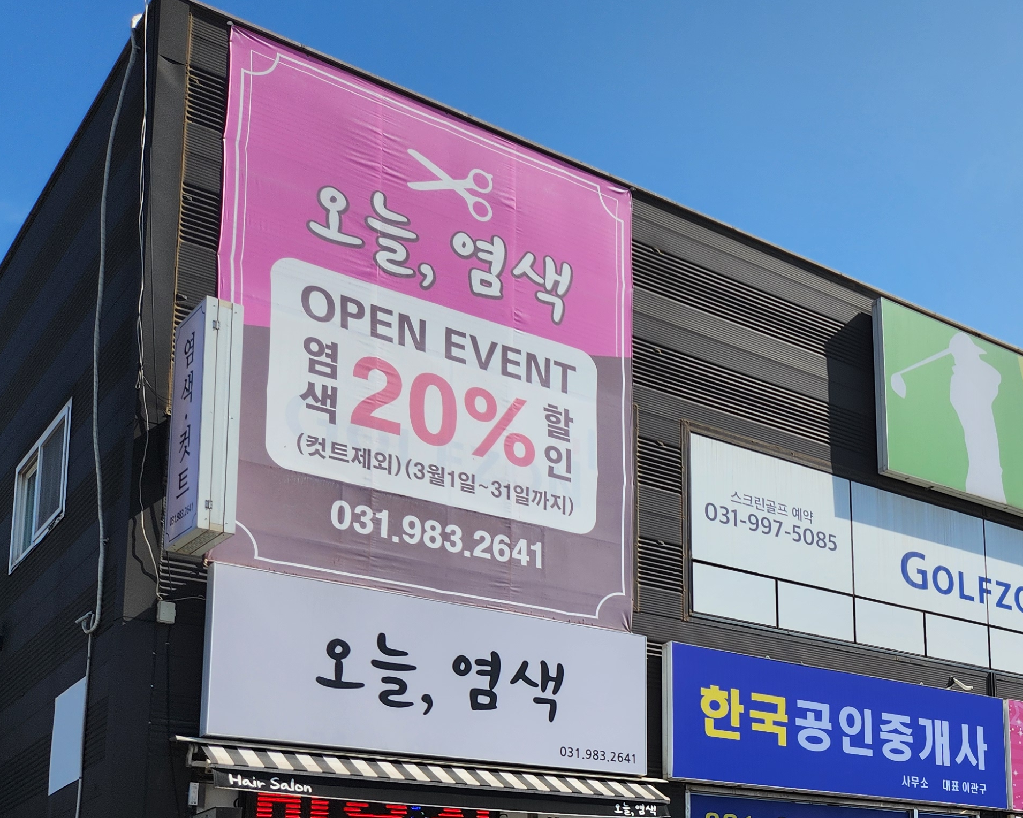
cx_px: 998
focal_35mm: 47
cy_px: 757
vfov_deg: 30.5
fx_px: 1423
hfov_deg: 36.0
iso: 20
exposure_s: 1/2246
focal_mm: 5.4
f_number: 1.8
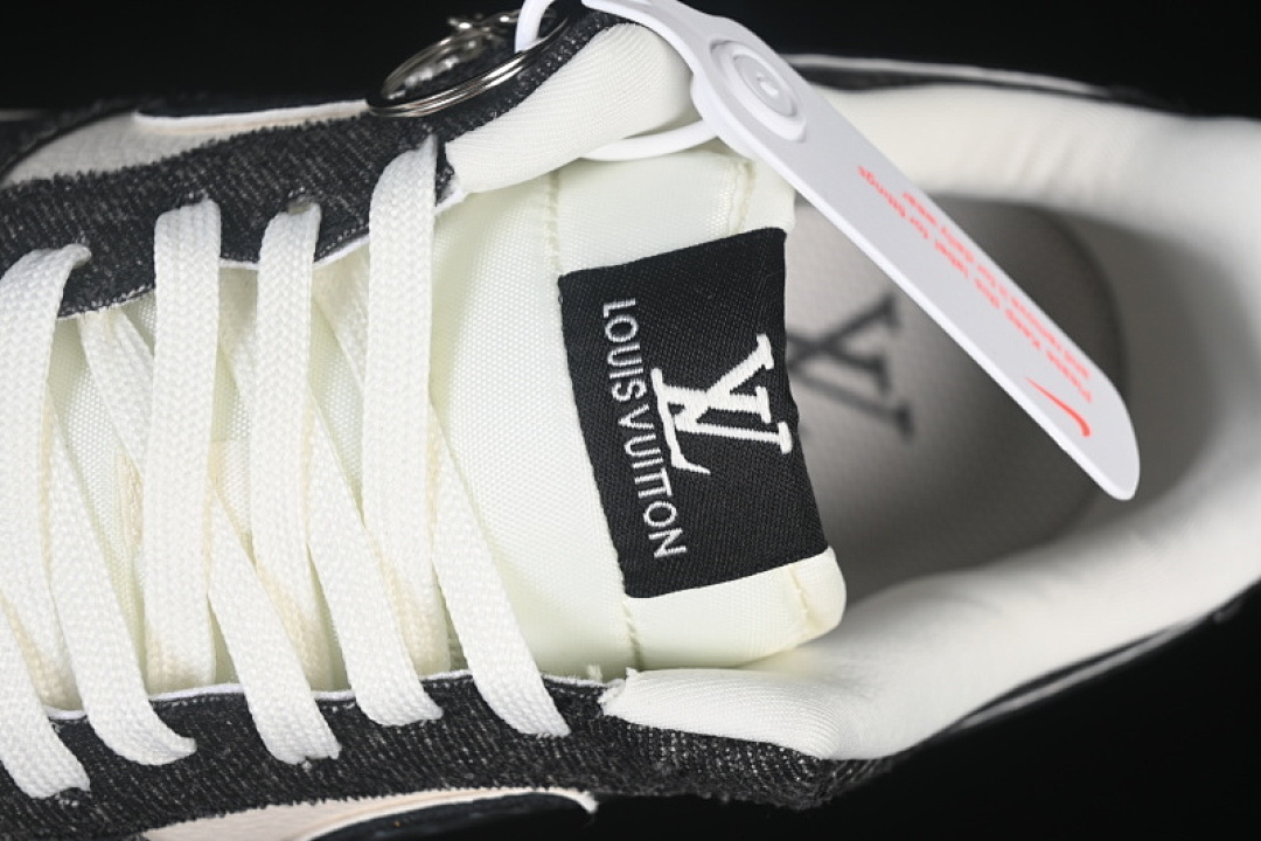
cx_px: 630
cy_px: 420
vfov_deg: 18.2
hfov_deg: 27.0
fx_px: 2627
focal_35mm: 75
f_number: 6.3
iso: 160
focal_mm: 50
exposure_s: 1/60
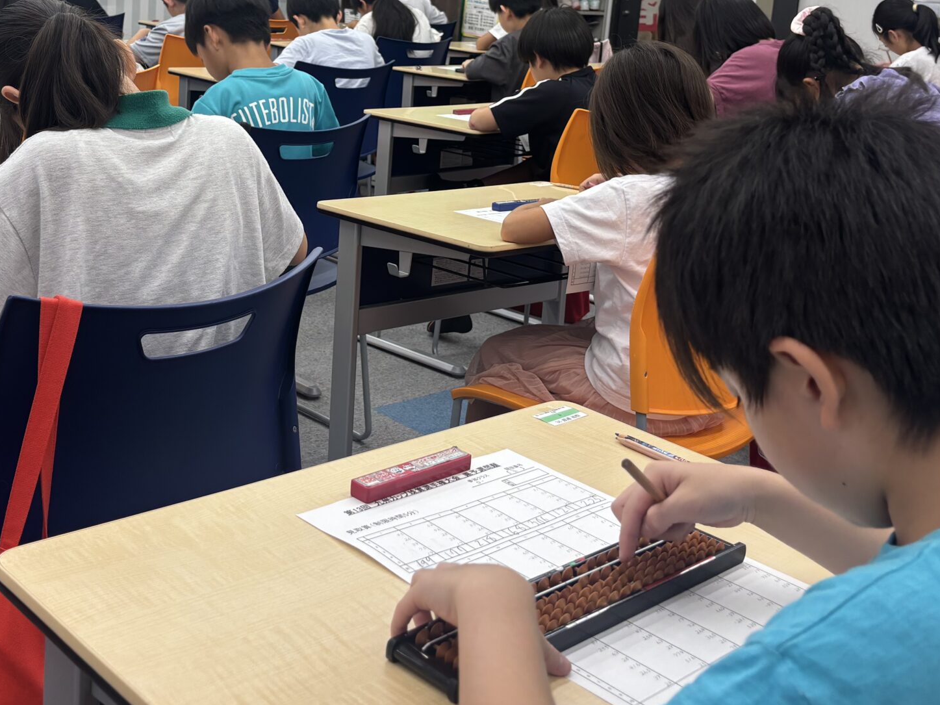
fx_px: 1249
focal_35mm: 46
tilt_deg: -10.8
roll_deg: -3.4
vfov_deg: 31.0
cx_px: 361
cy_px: 176
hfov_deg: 41.0
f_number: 1.6
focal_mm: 5.96
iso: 50
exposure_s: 1/120
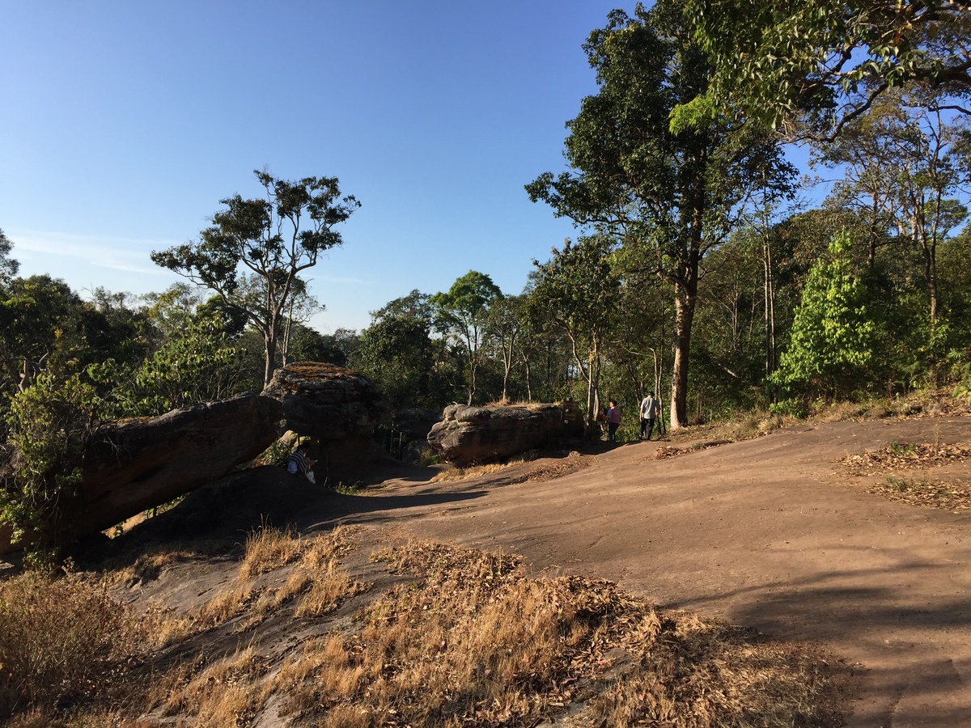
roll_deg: -5.7
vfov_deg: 48.2
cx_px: 486
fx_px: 813
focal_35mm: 29
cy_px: 364
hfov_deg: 61.7
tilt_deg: +0.0
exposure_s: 1/1522
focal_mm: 4.15
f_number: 2.2
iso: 32
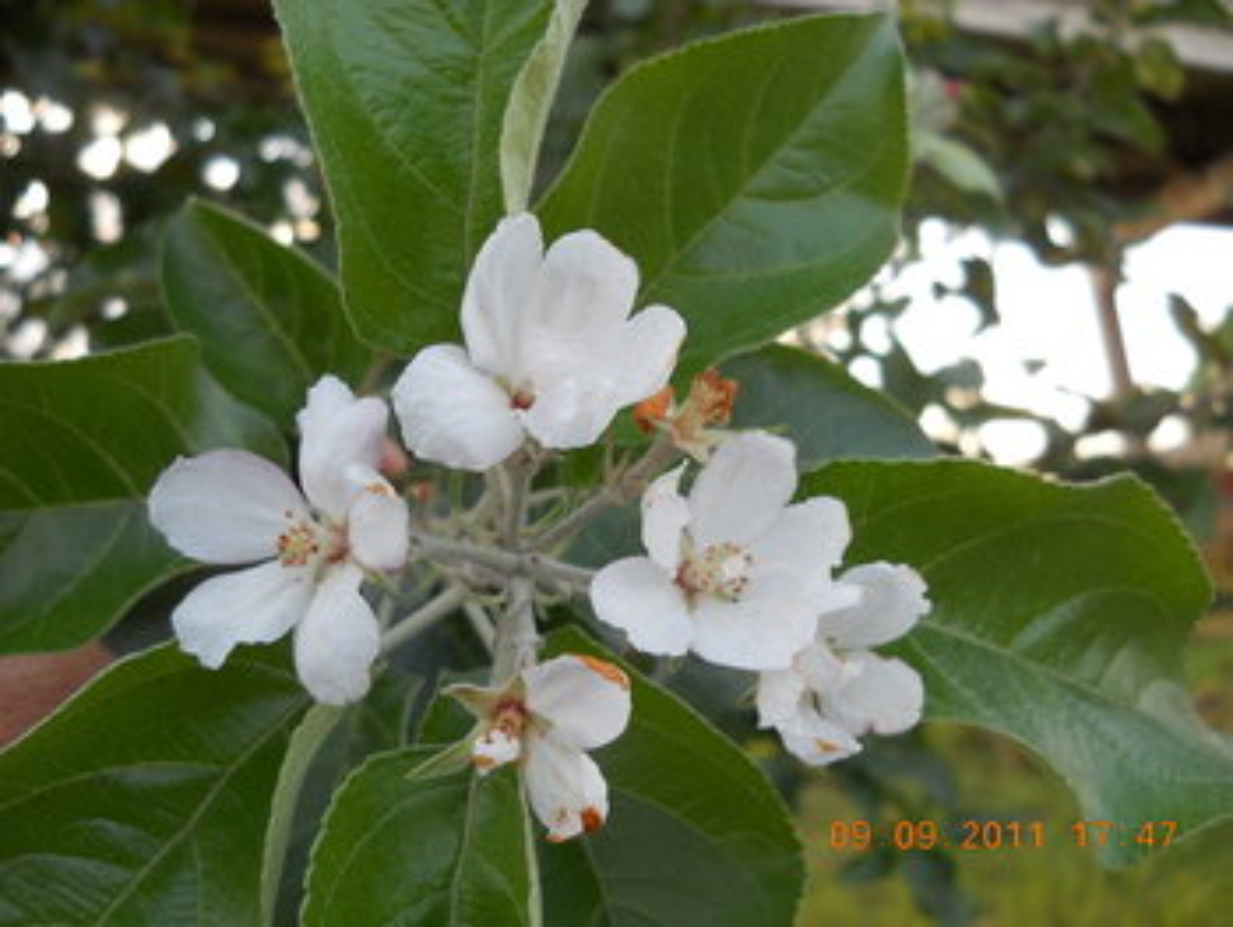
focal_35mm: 41
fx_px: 1461
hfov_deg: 45.7
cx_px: 616
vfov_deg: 35.2
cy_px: 464
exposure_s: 1/80
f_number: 3.1
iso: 80
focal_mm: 6.72
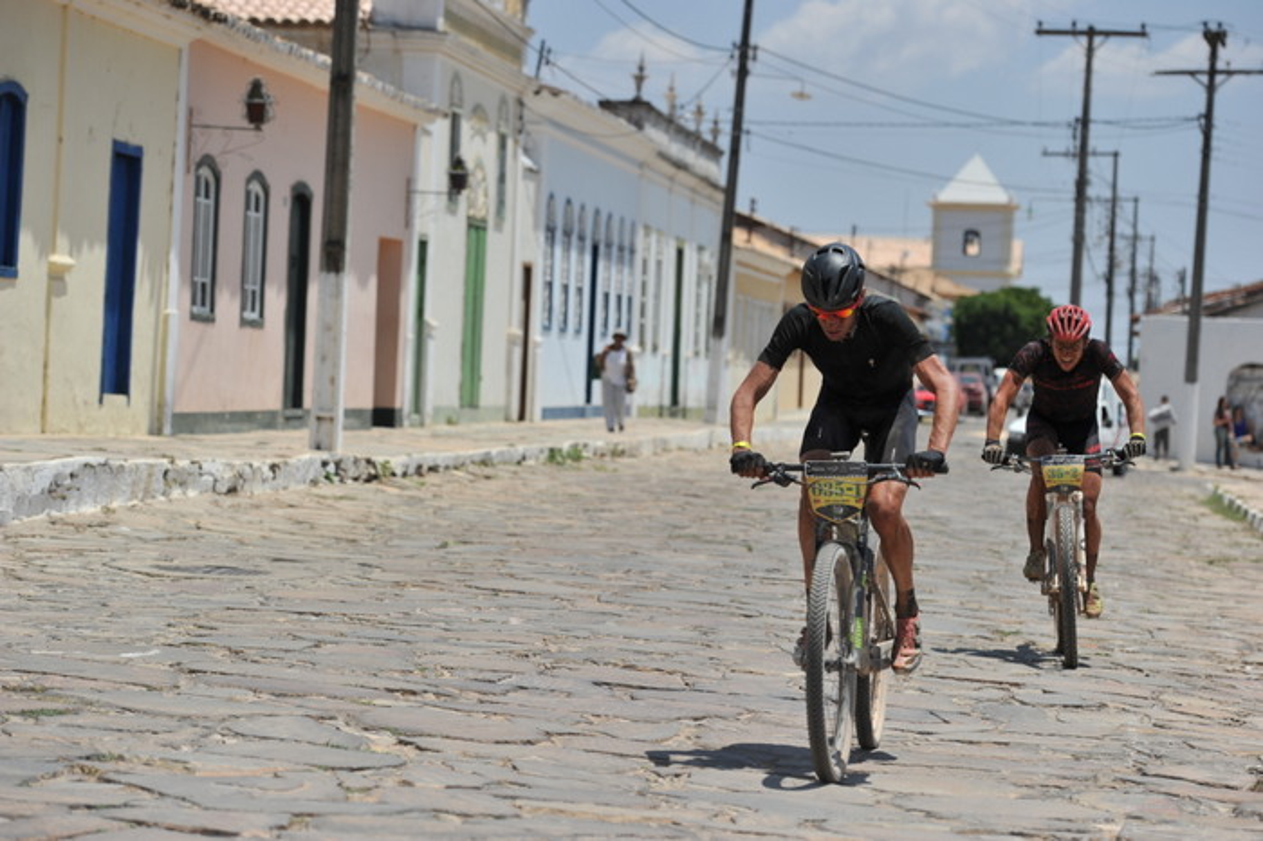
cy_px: 420
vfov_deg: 12.4
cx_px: 632
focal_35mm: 110
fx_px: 3857
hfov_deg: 18.6
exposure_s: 1/4000
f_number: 4
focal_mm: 110
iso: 200
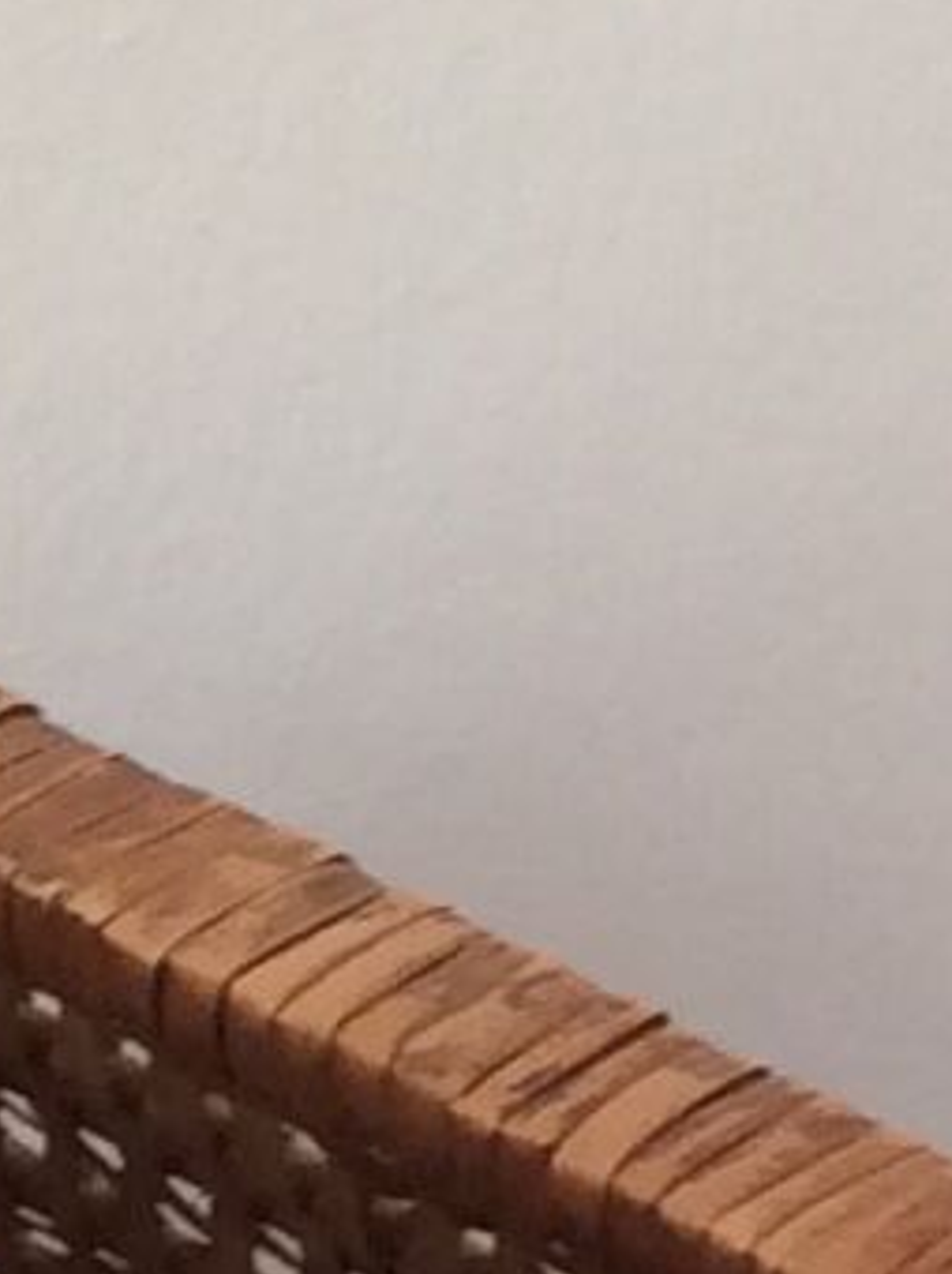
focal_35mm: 244
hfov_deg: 6.0
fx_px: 8970
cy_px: 2072
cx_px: -382
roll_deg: +0.1
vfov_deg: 7.9
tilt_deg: -36.1
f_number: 2.4
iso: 40
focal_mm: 3.3
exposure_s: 1/33
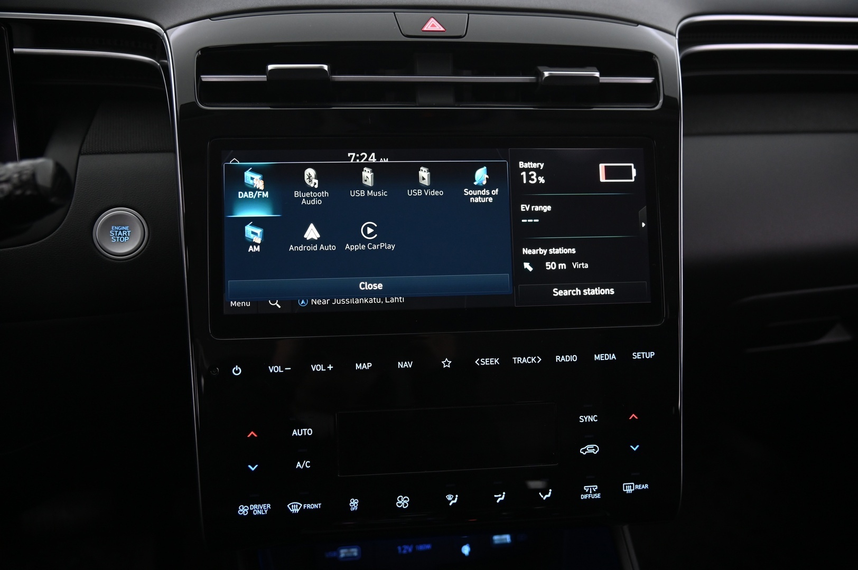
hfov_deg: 60.3
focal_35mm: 31
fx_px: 738
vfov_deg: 42.3
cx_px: 429
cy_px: 285
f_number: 4
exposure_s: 1/25
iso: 2000
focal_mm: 31
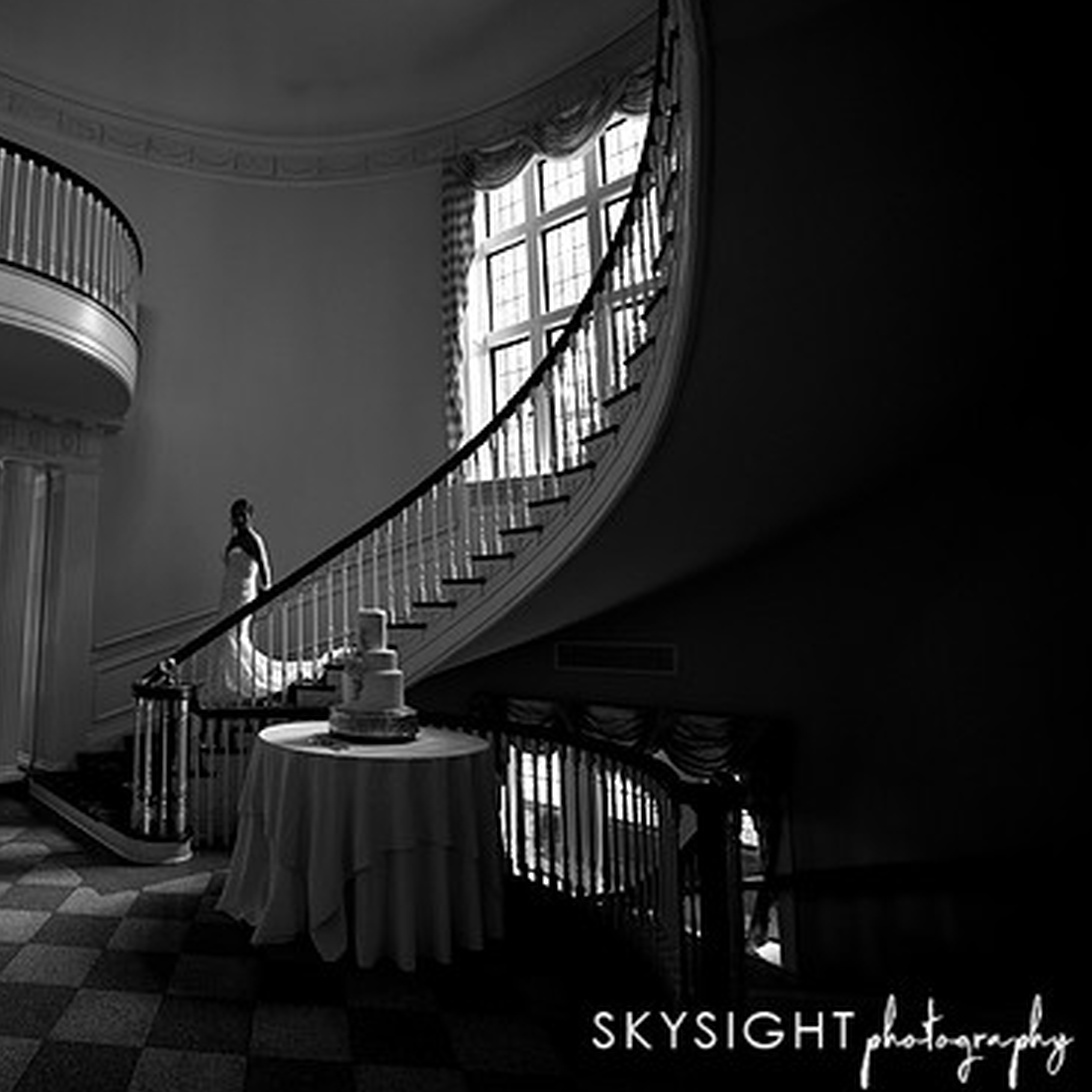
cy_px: 530
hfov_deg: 71.5
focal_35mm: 19
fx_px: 678
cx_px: 252
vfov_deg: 77.7
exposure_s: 1/200
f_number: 2.8
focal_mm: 14
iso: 1000
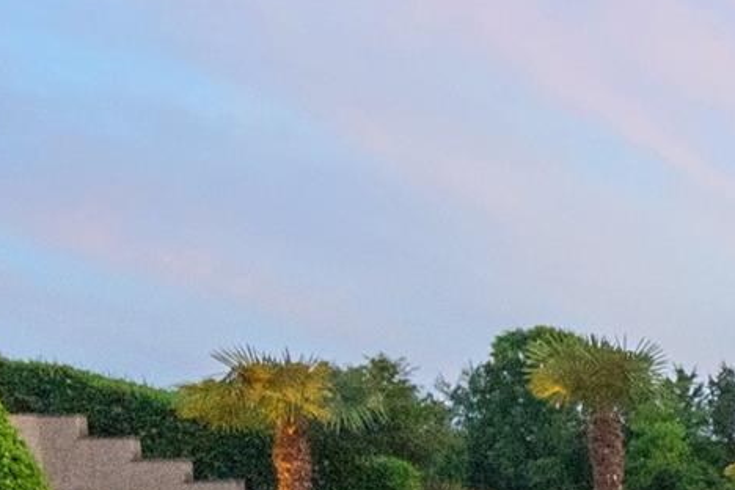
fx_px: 1429
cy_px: 629
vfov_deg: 18.2
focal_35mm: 70
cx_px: 1442
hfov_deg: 18.9
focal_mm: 16
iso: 8000
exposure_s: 1/160
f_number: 4
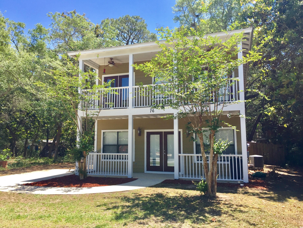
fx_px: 254
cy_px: 114
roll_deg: -0.4
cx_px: 152
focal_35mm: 29
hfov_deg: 61.7
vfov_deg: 48.2
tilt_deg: +7.9
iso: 32
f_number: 2.2
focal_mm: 4.15
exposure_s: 1/898
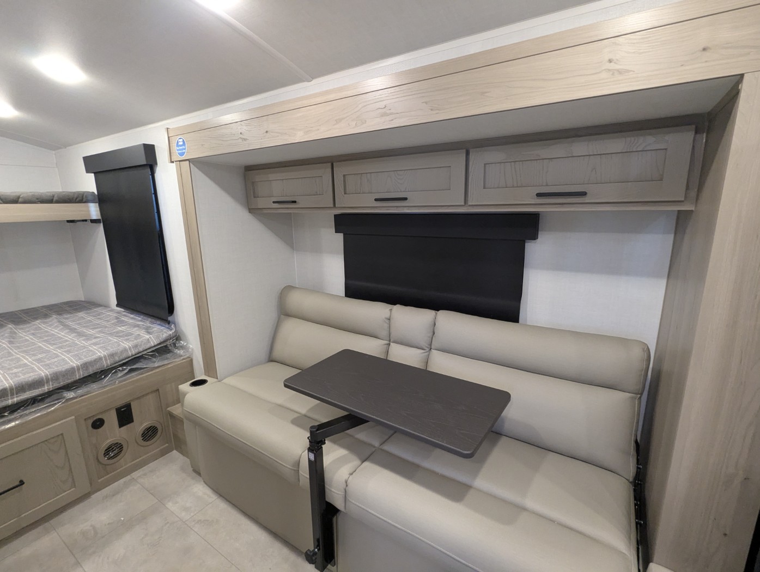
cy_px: 286
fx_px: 352
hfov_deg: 94.4
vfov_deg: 78.2
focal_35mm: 16
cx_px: 380
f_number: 2.2
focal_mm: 2.35
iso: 395
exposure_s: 1/50
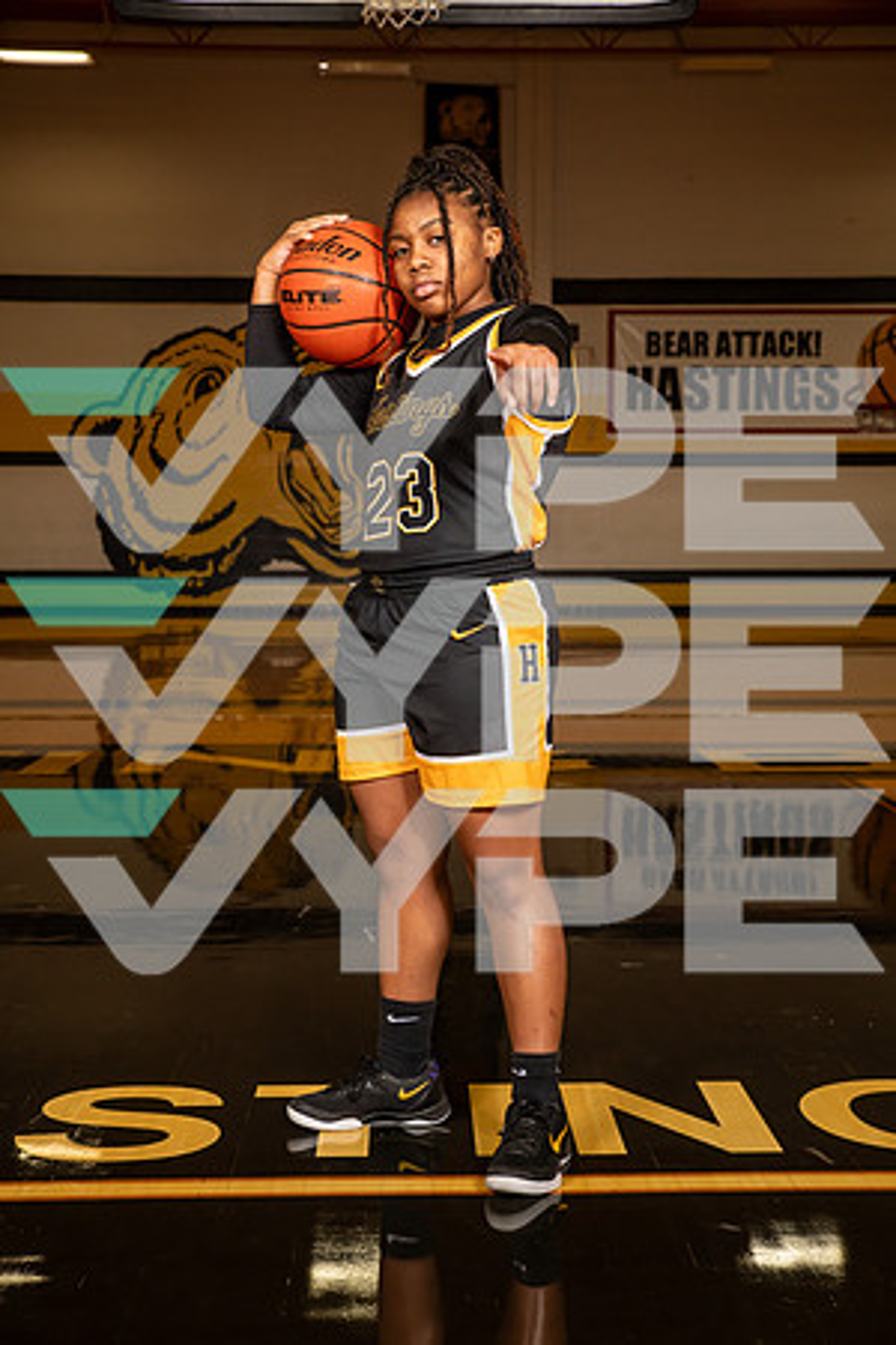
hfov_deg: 24.6
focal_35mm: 55
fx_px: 2053
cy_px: 672
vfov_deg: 36.2
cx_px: 448
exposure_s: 1/400
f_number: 7.1
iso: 640
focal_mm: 55
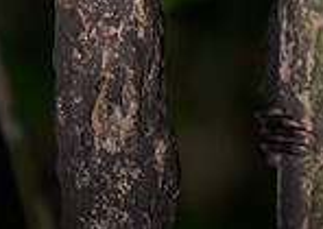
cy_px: -329
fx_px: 6388
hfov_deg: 2.9
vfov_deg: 2.0
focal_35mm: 698
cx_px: 516
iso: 5000
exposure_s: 1/100
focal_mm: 135
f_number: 2.8
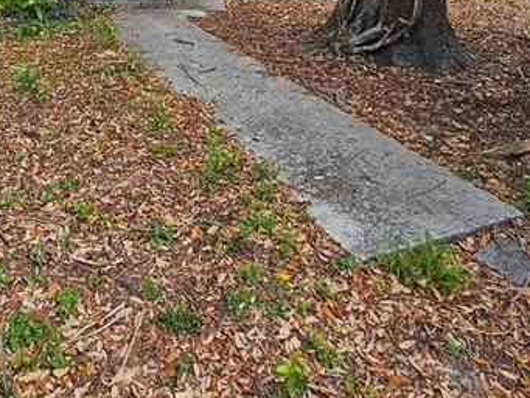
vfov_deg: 28.6
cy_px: -146
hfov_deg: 46.6
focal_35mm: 39
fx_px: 597
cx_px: 152
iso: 50
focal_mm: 2.2
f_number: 2.2
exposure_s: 1/477
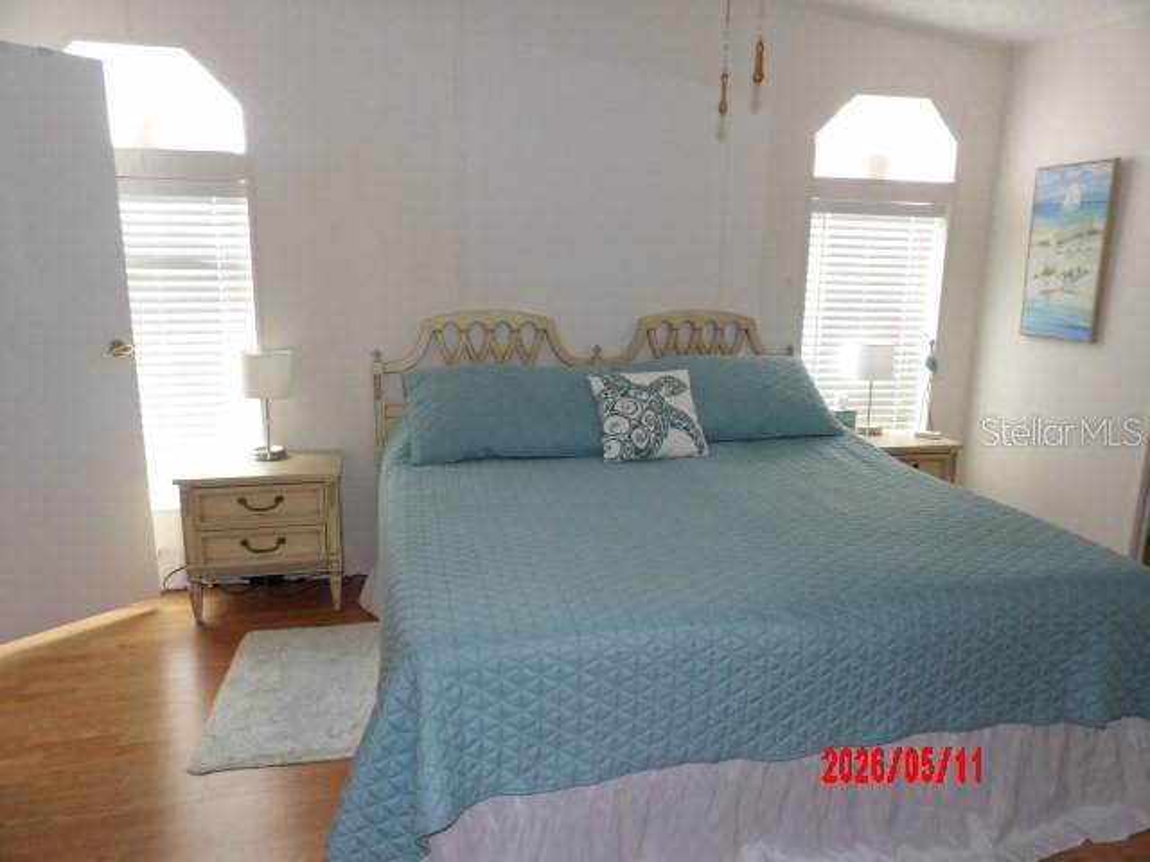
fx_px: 797
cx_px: 575
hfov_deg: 71.6
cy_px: 431
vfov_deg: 56.8
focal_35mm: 24
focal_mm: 4.3
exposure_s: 1/33
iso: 200
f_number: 3.2
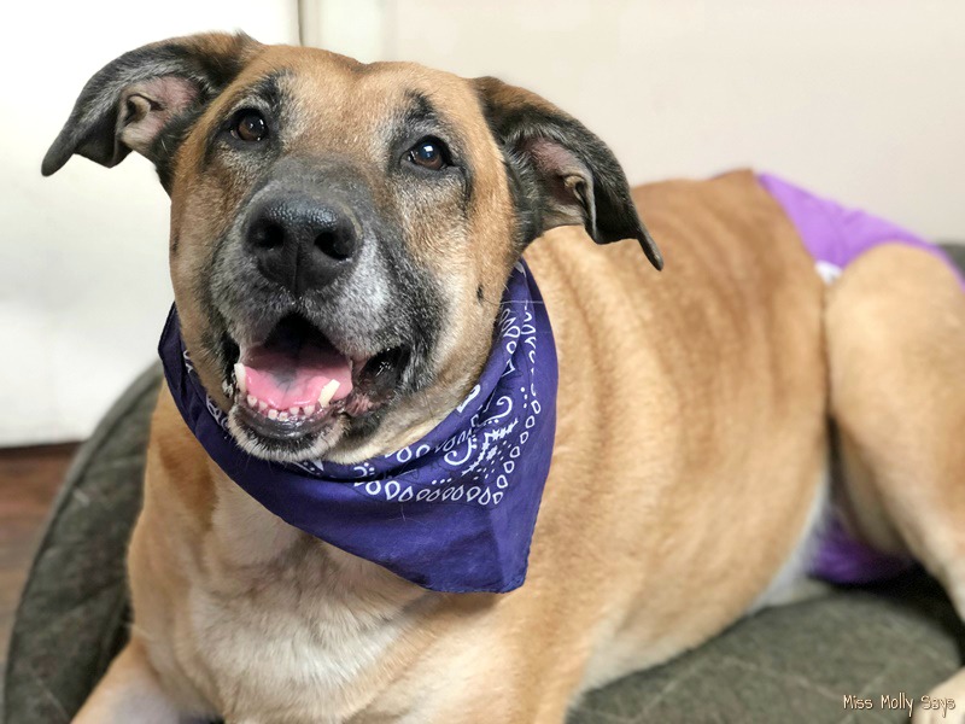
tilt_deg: -26.0
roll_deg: -1.4
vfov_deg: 25.7
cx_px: 482
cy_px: 362
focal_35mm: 57
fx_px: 1589
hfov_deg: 33.8
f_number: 2.8
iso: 100
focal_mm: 6.6
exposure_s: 1/30
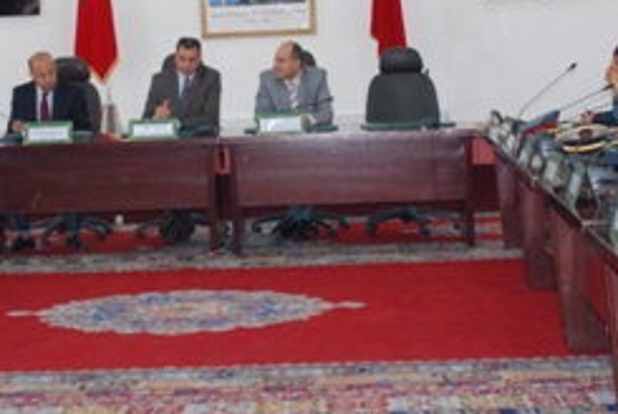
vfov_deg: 14.8
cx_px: 260
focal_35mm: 92
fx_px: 1581
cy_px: 95
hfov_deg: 22.1
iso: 400
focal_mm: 30
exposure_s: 1/60
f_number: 4
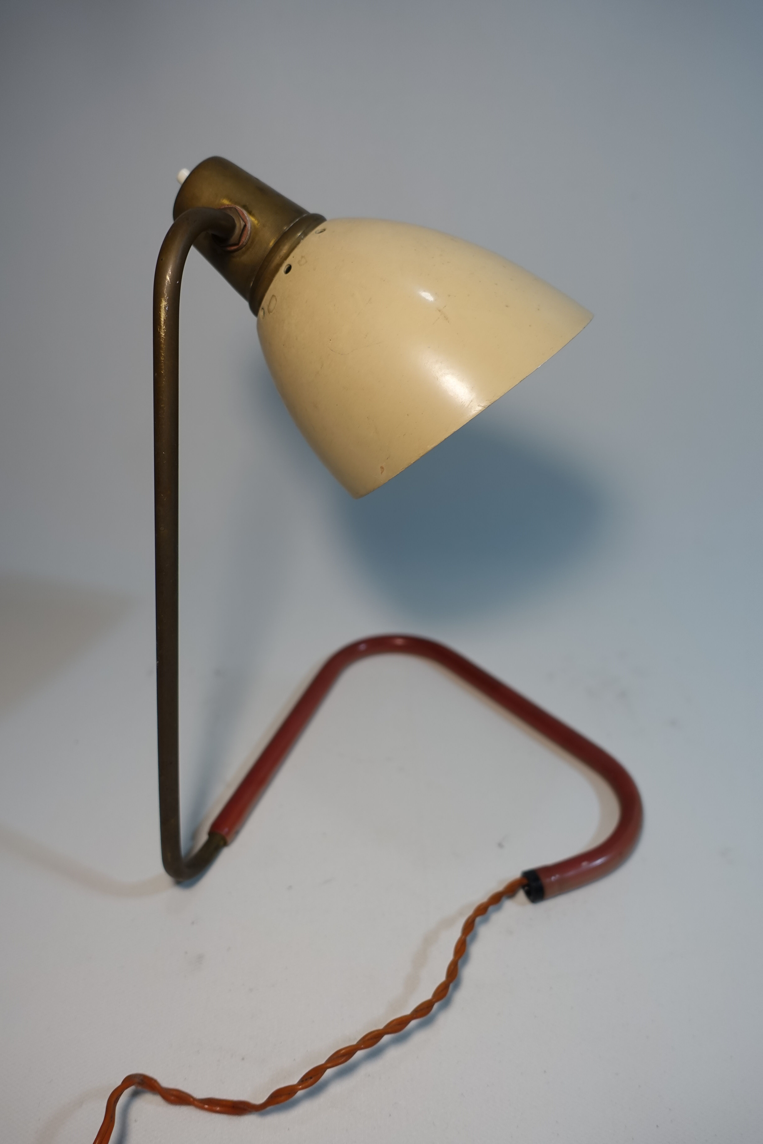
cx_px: 382
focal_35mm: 24
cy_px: 572
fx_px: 763
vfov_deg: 73.7
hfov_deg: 53.1
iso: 125
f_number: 1.8
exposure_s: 1/160
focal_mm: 8.8
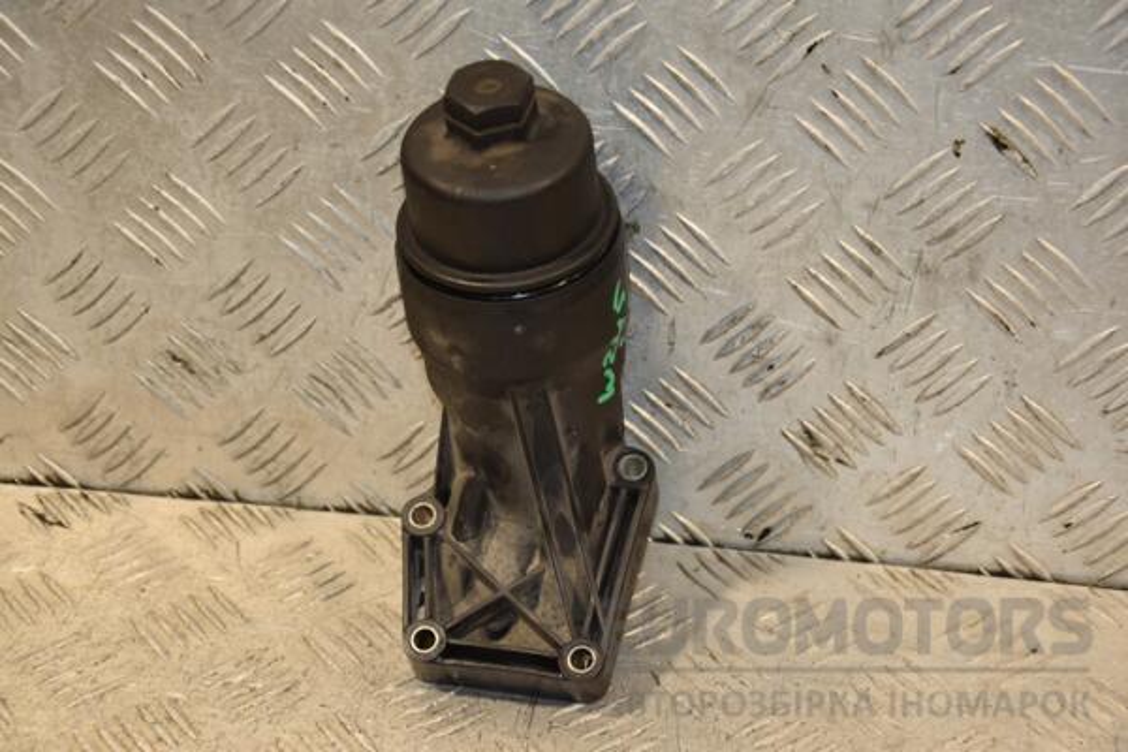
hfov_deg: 21.9
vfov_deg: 14.7
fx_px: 2914
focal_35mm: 93
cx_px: 564
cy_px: 376
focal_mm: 62
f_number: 5.3
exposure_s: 1/125
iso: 800
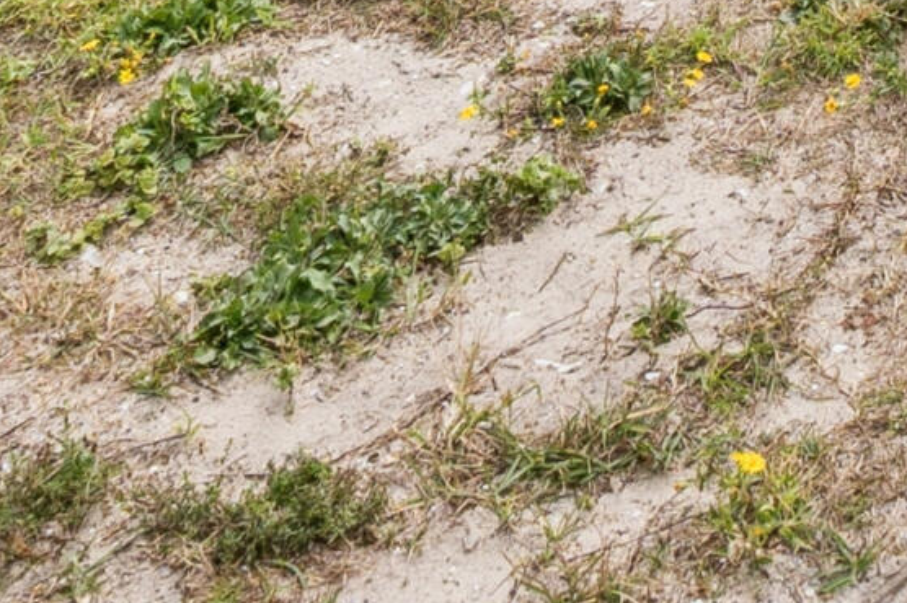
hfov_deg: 21.5
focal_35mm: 81
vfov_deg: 12.5
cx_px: 1310
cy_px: -909
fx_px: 2039
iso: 200
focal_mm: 10
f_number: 10
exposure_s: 1/125
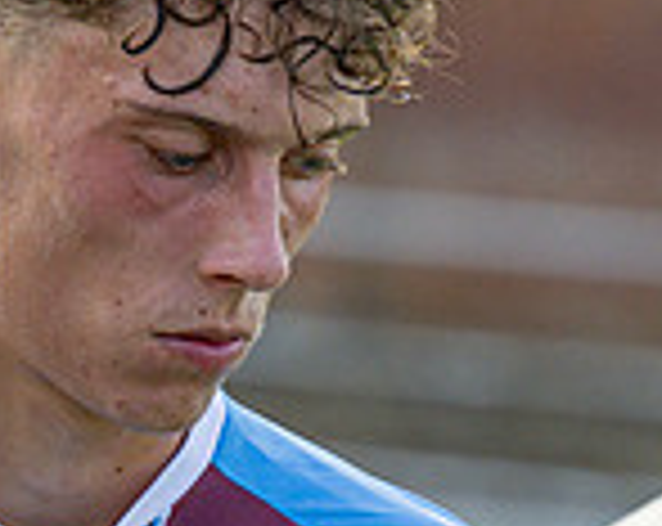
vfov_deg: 2.0
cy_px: 683
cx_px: -68
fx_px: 15095
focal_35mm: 772
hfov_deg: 2.5
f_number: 4
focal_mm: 135
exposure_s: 1/1250
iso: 400
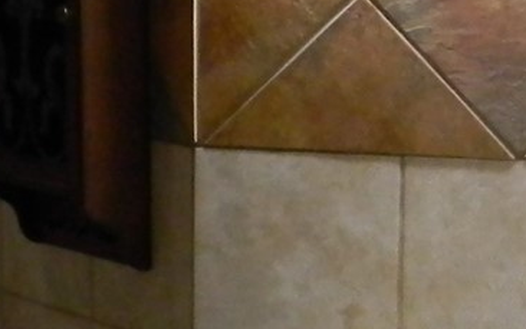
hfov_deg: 12.4
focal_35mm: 166
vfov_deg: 7.9
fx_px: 2380
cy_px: 306
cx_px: 581
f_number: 3.5
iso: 320
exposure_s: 1/30
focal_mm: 5
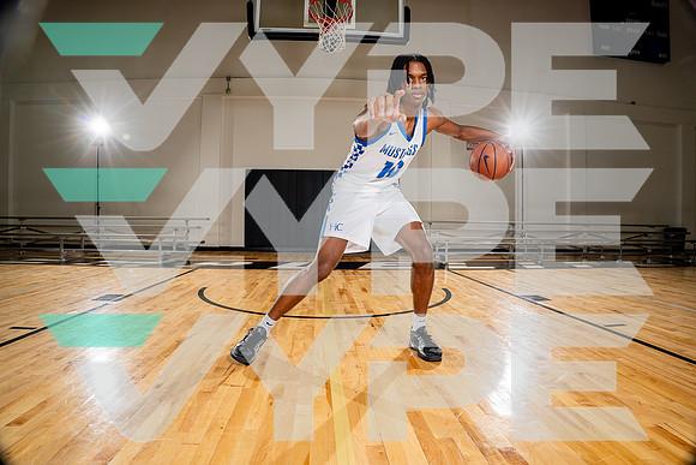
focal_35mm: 20
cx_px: 348
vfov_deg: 62.0
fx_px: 387
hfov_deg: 84.0
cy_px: 232
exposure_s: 1/250
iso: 250
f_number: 8
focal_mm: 20
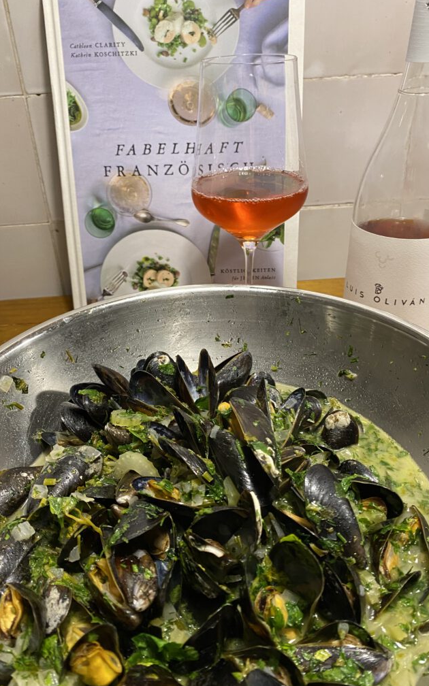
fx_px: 524
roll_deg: +2.6
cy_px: 345
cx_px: 195
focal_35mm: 28
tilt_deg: -31.4
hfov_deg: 44.5
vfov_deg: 66.5
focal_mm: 4.25
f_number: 1.8
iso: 320
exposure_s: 1/60
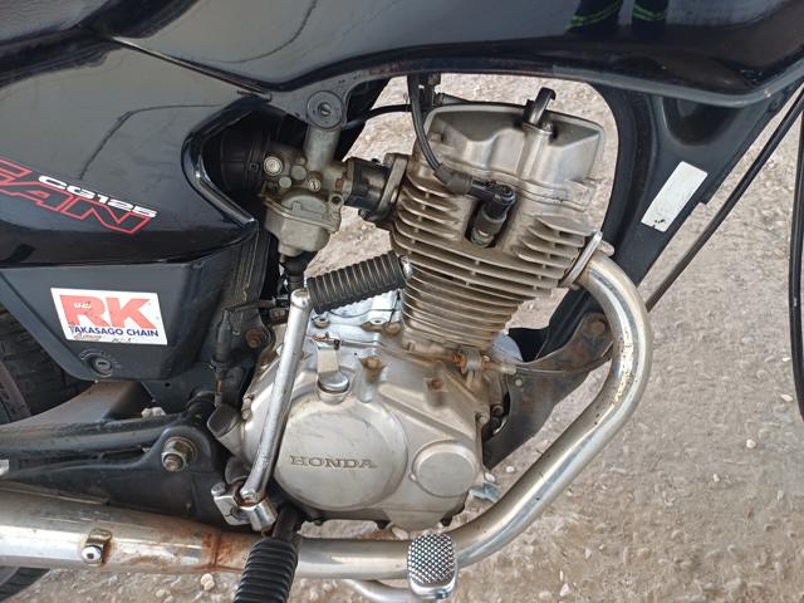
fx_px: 581
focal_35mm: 25
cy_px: 302
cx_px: 402
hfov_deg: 69.4
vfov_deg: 54.9
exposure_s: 1/50
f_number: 1.8
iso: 250
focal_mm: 4.65
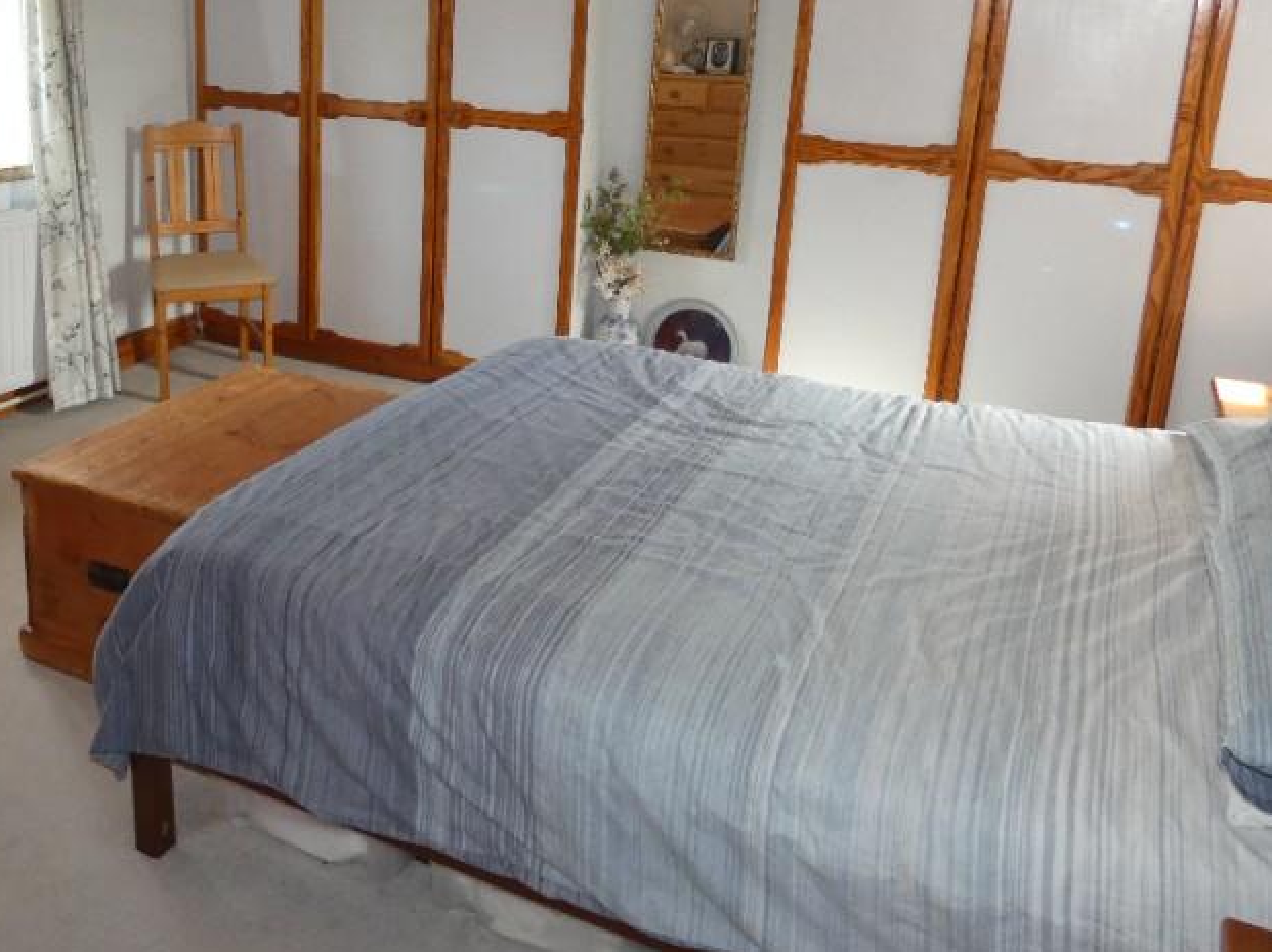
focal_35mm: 33
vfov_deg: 42.0
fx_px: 1212
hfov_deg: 54.3
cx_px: 432
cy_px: 274
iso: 200
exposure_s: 1/60
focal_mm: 3.6
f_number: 2.8
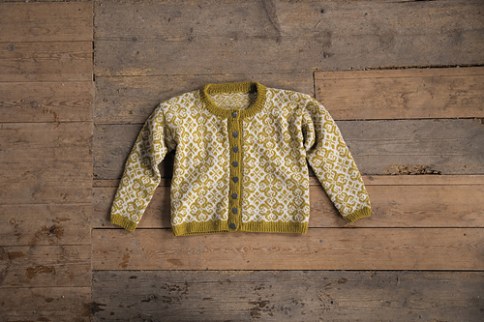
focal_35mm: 35
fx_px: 470
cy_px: 161
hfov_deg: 54.5
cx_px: 242
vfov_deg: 37.8
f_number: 5
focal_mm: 35
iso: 1600
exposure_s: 1/160
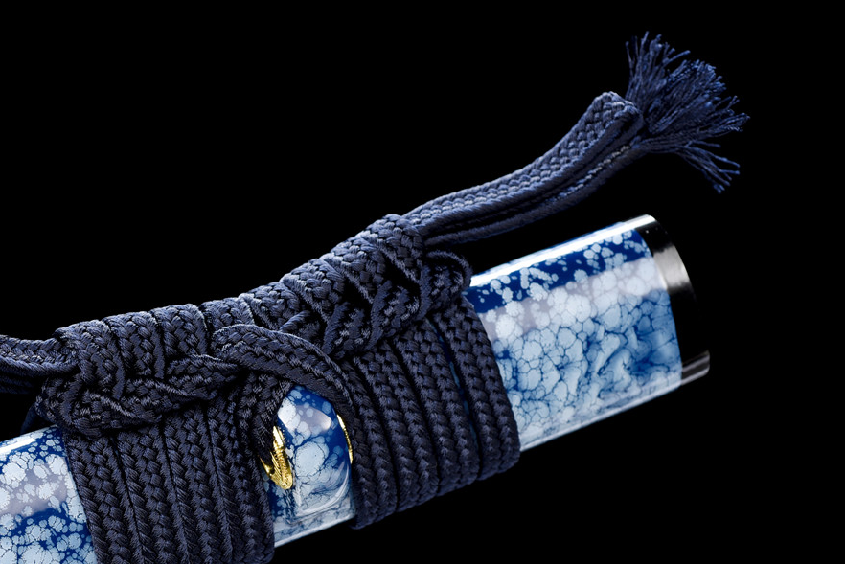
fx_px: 2395
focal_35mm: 102
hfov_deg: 19.9
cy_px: 429
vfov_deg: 13.4
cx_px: 229
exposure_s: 1/100
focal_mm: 60
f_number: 8
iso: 100
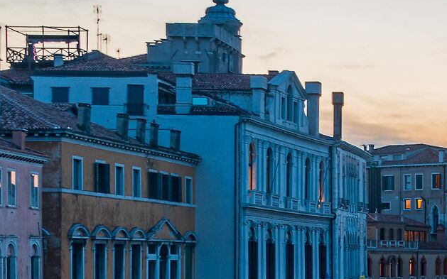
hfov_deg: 17.8
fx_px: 1279
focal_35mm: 105
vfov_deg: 12.3
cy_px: 264
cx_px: 659
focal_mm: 18
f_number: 18
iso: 100
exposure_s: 2
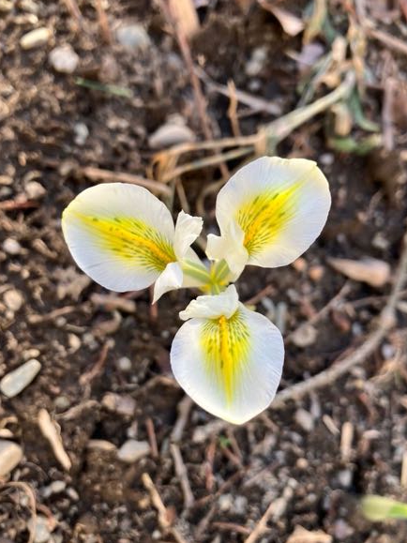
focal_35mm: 29
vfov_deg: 61.7
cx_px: 206
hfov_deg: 48.2
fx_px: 455
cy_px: 266
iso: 32
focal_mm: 3.99
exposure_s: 1/121
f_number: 1.8
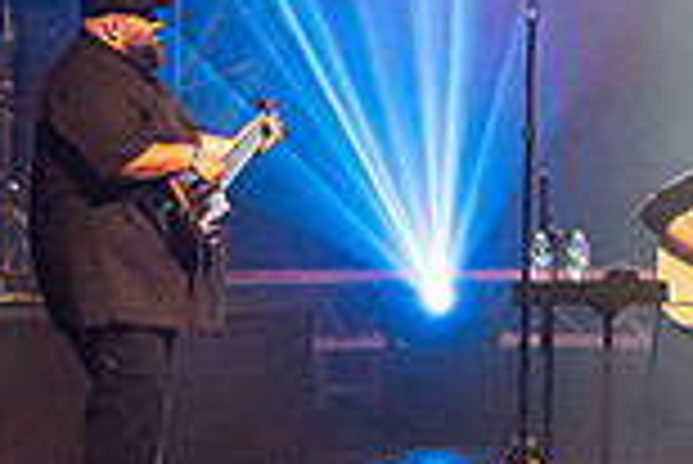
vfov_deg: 2.5
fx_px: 10732
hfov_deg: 3.7
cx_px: 886
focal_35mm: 557
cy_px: -232
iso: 8000
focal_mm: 148
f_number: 5.6
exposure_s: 1/250
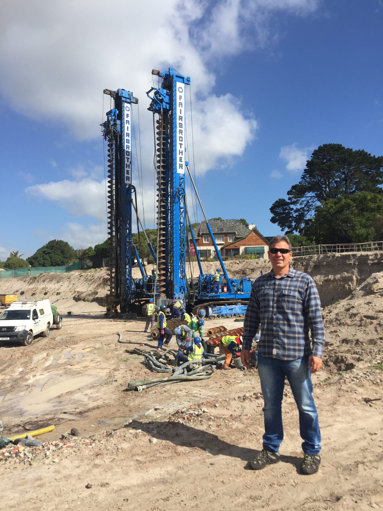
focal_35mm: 29
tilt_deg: +4.2
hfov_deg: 48.2
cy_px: 256
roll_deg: +1.4
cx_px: 192
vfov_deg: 61.7
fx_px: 428
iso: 32
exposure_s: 1/2326
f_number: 2.2
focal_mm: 4.15
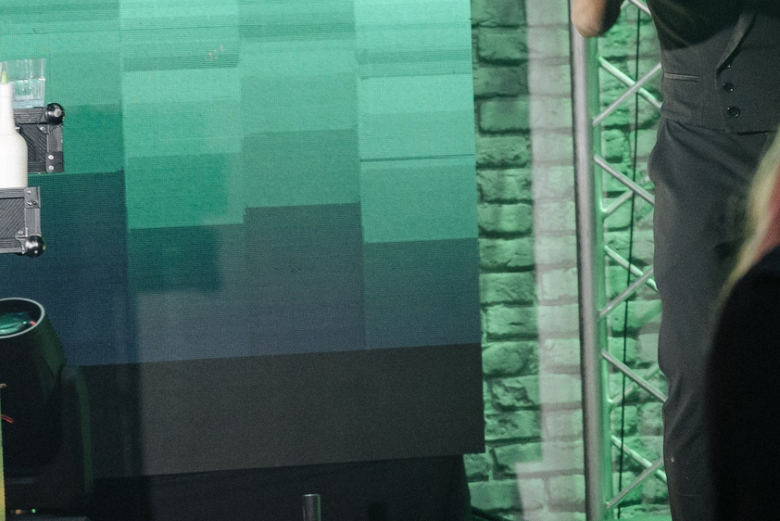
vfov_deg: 6.0
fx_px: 4941
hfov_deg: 9.0
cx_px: 396
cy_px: -43
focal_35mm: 228
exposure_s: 1/160
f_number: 3.5
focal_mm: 75
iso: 2000
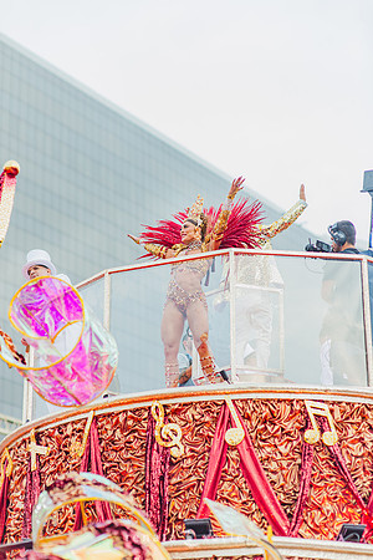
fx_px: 1321
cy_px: 280
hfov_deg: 16.1
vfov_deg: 23.9
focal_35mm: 85
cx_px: 186
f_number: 2.2
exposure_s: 1/640
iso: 200
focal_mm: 85
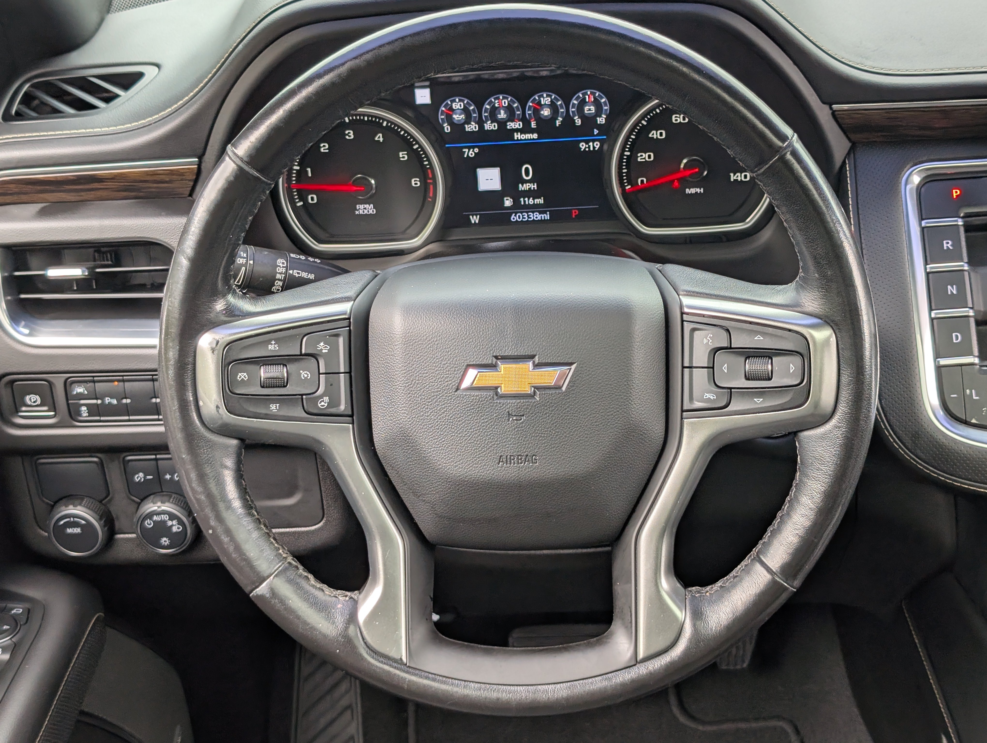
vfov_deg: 29.7
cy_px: 372
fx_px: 1399
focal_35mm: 49
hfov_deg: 38.9
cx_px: 494
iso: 21
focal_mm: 6.9
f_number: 1.68
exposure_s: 1/51.9
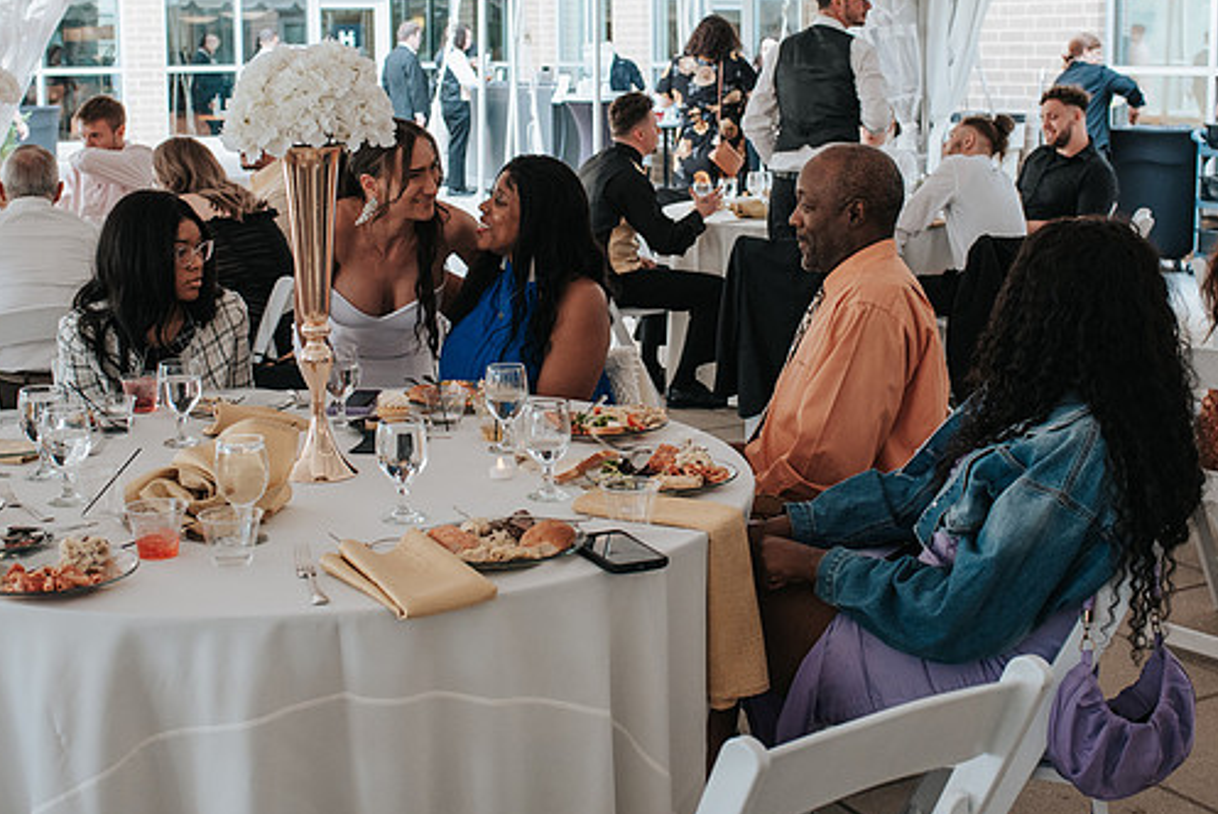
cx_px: 596
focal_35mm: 51
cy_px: 265
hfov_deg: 38.9
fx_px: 1726
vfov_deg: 26.4
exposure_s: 1/160
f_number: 4.5
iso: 1000
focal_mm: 35
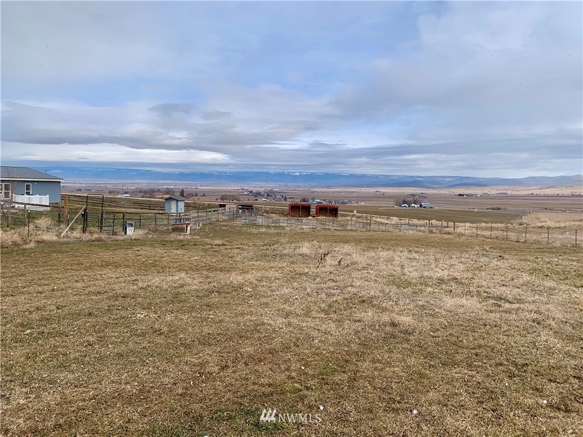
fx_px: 438
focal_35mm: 26
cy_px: 218
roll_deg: -1.4
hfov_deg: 67.3
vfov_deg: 53.1
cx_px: 292
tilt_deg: -3.3
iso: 25
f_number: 1.8
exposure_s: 1/1953
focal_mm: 4.25
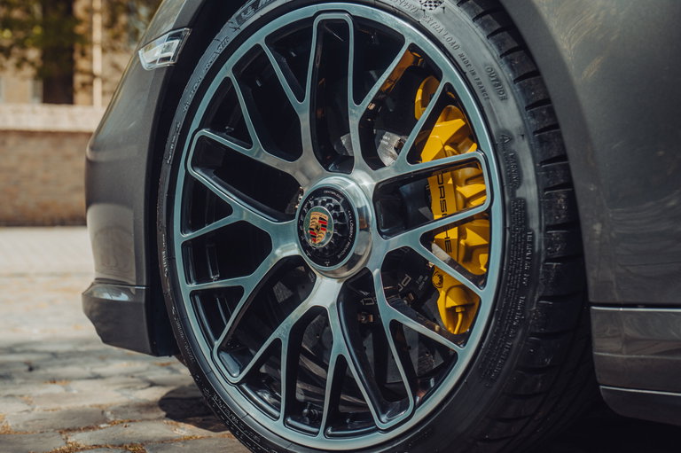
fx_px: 1040
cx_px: 340
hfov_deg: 36.3
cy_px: 226
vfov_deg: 24.6
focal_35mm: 55
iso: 100
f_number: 5
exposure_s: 1/160
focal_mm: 55
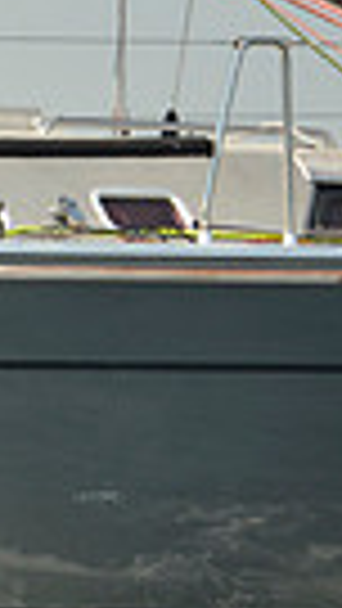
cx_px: -900
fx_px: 14484
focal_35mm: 899
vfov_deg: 2.4
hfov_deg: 1.3
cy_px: 92
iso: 200
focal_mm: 200
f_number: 5.6
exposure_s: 1/1250
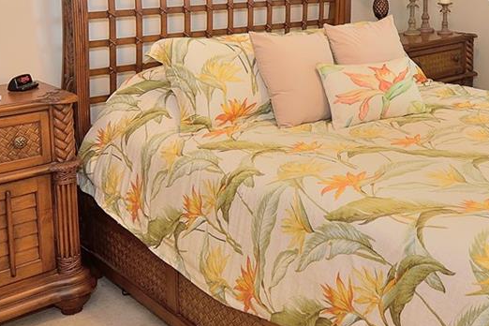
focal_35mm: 46
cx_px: 301
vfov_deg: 28.6
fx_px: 625
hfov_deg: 42.5
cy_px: 64
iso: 400
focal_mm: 10
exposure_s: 1/13
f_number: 4.5
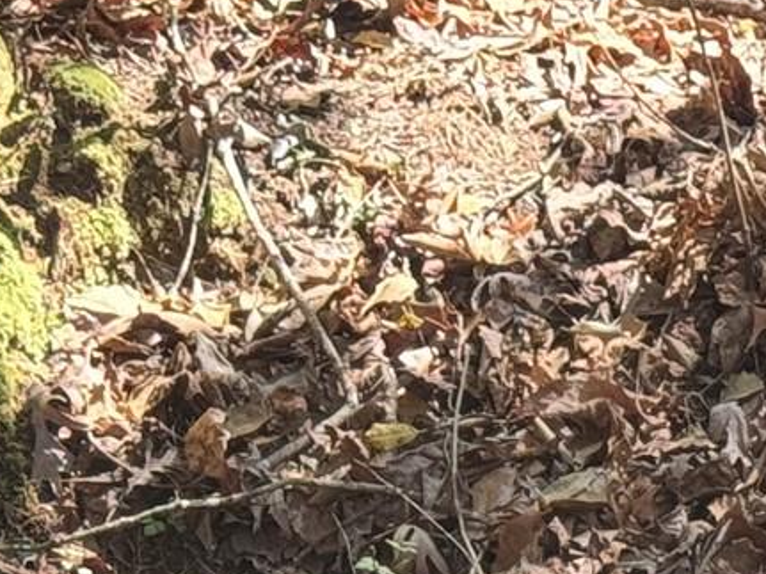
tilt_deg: -27.0
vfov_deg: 6.3
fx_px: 5044
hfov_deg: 8.5
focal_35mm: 228
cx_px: 1168
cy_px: 1281
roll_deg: -1.0
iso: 64
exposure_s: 1/193
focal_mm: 6.76
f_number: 1.78
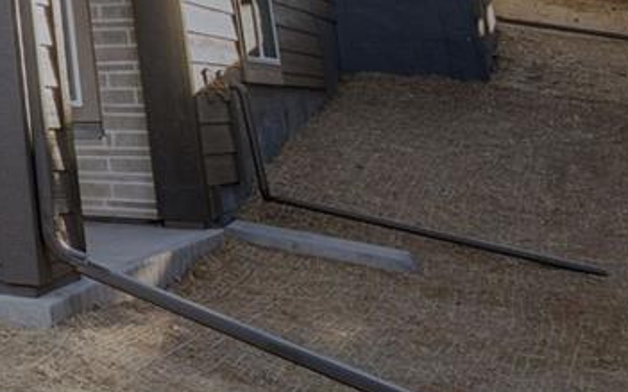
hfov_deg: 18.4
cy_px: -236
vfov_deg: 14.7
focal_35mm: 81
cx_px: -578
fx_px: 1391
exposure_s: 1/80
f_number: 8
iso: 500
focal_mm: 17.5
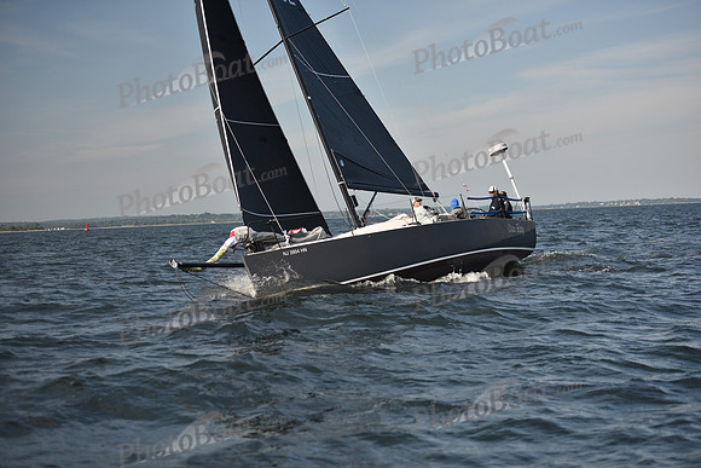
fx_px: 1363
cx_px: 350
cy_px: 234
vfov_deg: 19.5
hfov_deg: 28.8
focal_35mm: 70
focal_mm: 70
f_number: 2.8
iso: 250
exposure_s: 1/2000
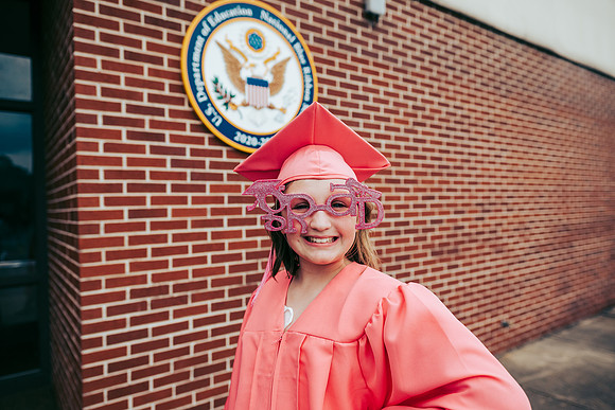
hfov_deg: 73.7
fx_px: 410
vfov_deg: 53.2
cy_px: 205
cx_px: 308
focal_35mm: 24
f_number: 2.8
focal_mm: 24
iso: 320
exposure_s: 1/320
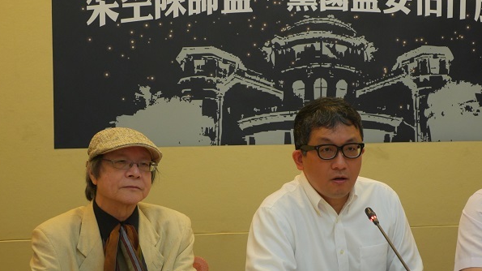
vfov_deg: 11.1
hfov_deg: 19.6
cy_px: 125
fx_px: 1392
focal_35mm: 109
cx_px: 319
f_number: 2.8
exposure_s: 1/125
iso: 800
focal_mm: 35
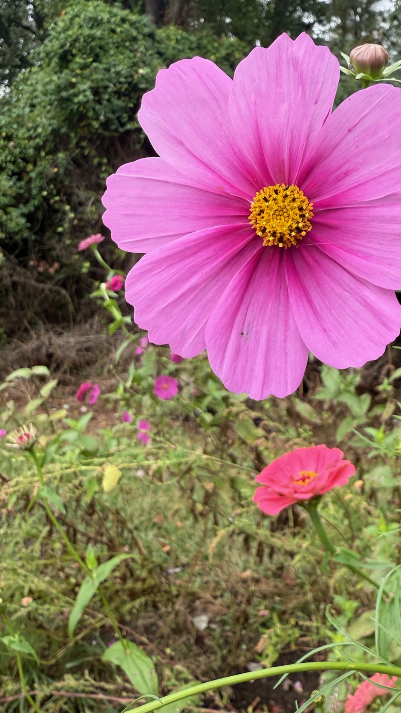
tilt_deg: -8.6
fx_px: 605
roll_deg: -0.6
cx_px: 277
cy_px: 352
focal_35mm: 32
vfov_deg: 61.0
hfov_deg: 36.2
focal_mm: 2.22
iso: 50
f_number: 2.2
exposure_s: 1/99
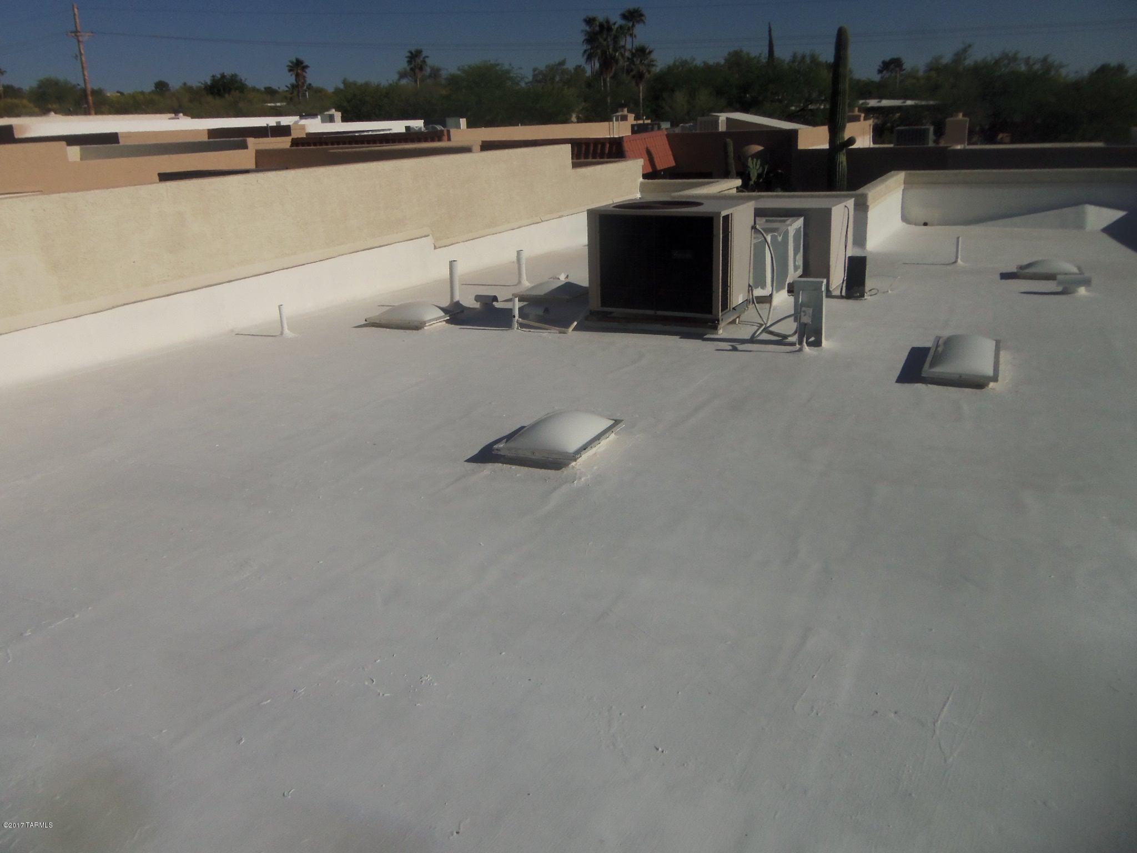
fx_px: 920
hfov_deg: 63.4
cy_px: 426
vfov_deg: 49.7
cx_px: 568
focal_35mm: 28
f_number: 10.8
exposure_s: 1/500
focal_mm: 5.1
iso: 64
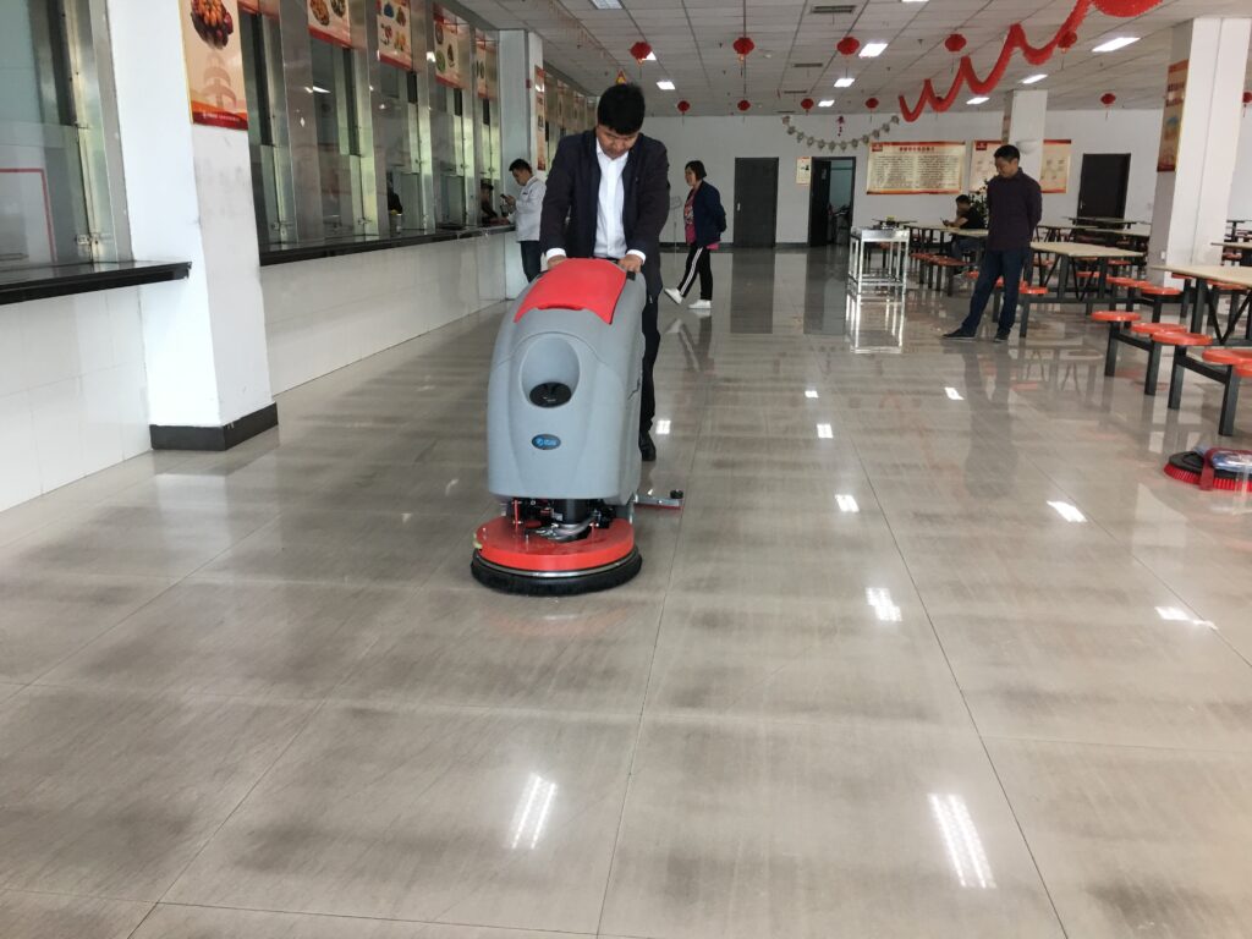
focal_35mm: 29
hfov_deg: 61.7
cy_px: 470
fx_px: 1049
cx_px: 626
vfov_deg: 48.2
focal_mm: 4.15
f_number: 2.2
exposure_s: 1/33
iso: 64
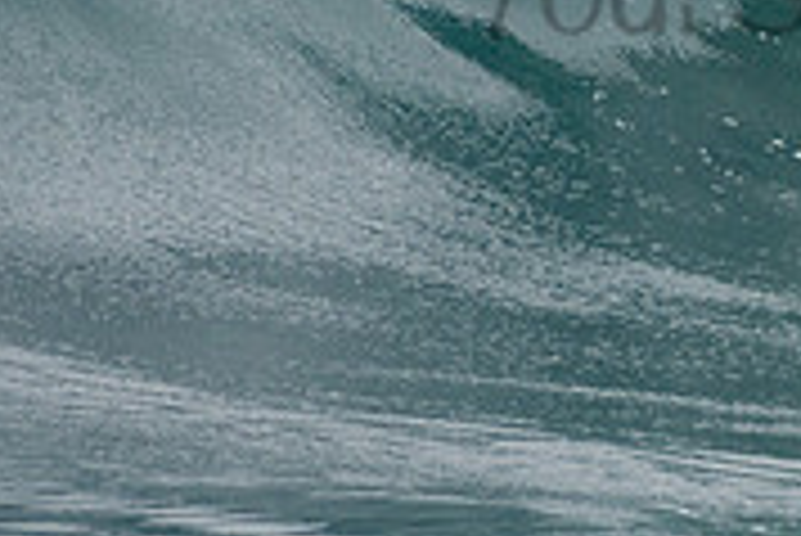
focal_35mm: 1959
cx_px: 932
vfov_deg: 0.7
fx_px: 43622
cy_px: -70
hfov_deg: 1.1
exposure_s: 1/1250
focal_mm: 400
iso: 400
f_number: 5.6
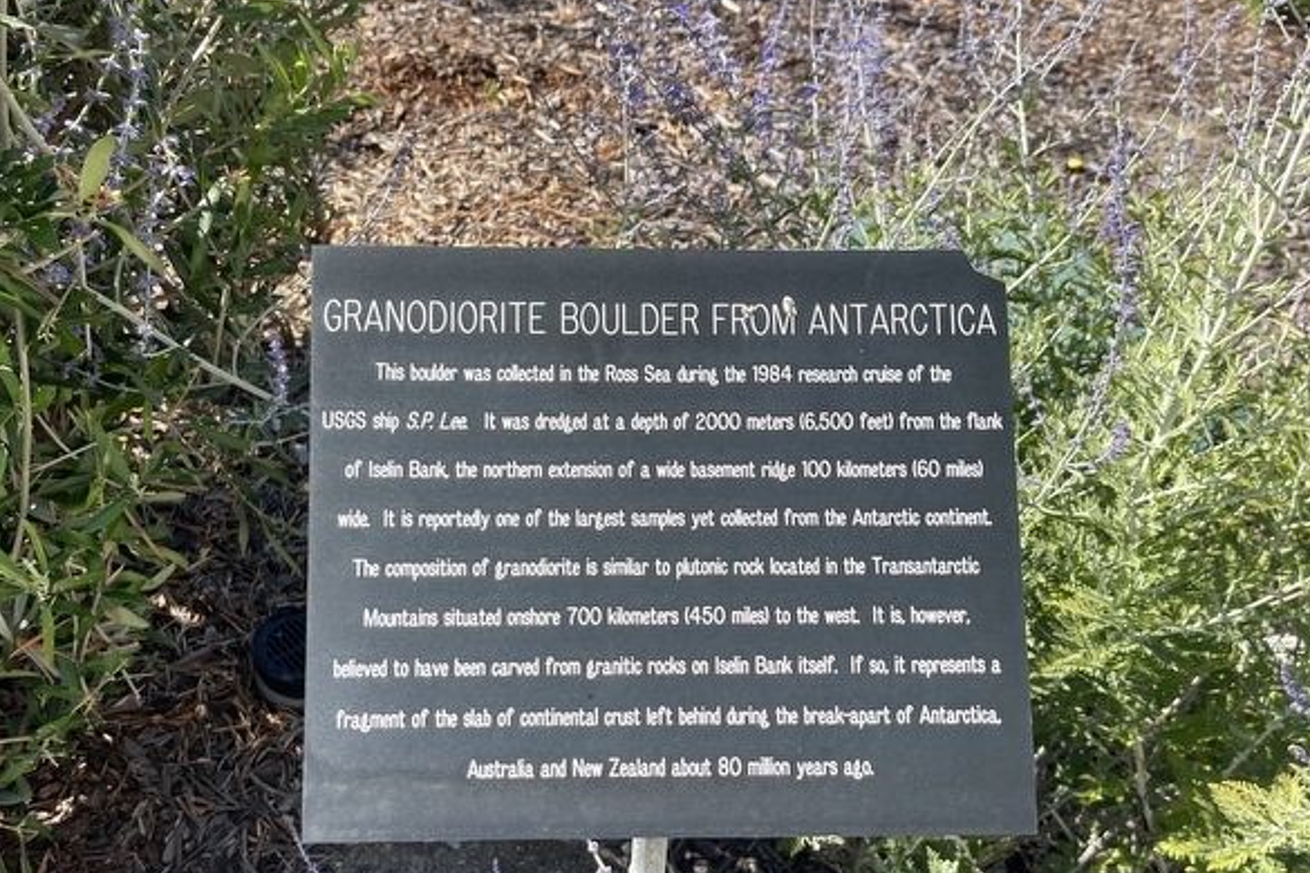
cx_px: 609
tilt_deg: -44.5
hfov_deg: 51.8
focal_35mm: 37
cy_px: 533
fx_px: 1346
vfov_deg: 35.8
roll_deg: -4.1
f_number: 1.6
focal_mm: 5.1
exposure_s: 1/1009
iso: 50
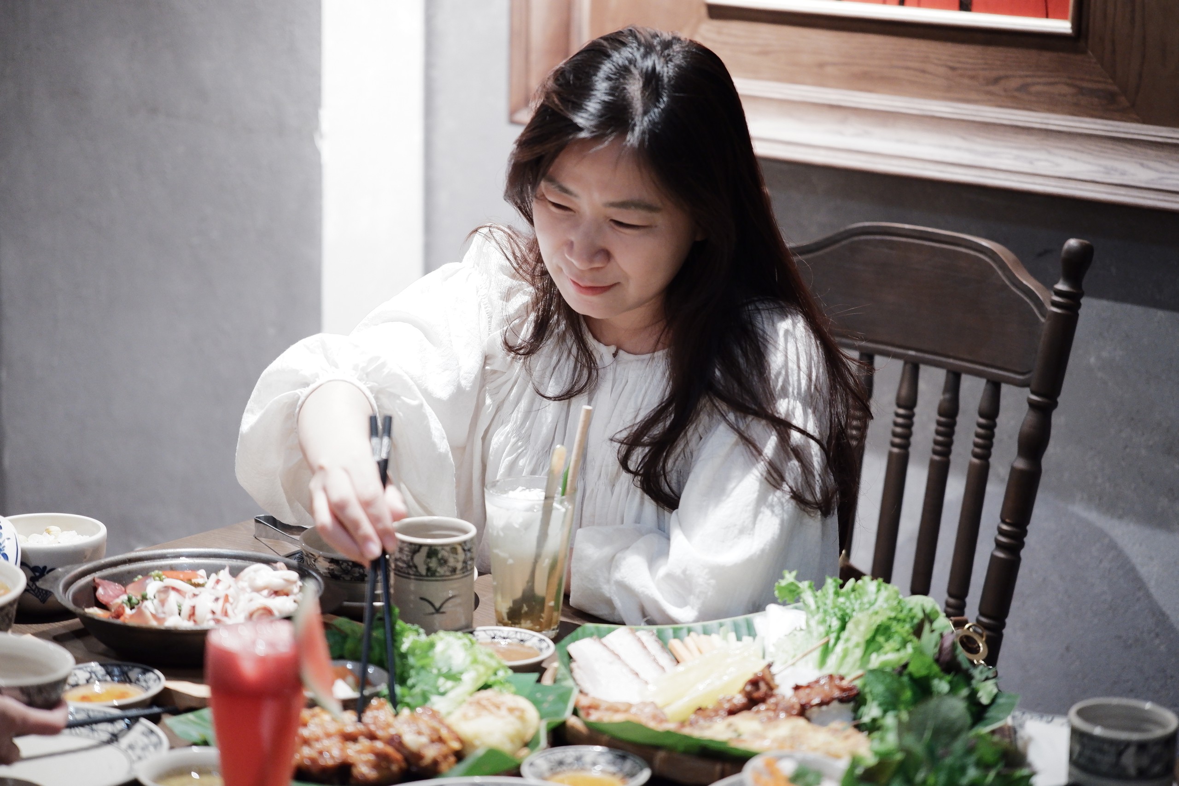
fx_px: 2751
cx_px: 590
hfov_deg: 24.2
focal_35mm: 84
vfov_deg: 16.3
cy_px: 393
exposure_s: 1/85
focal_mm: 56
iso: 2500
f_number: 1.7
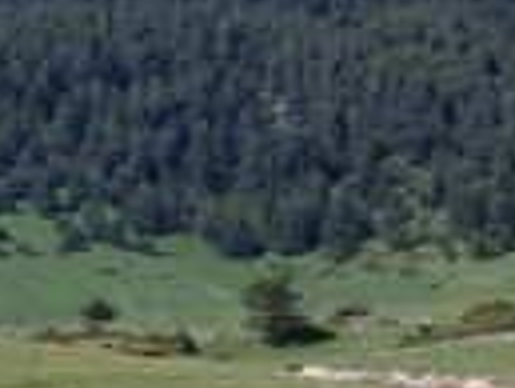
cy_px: 572
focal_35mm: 191
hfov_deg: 8.1
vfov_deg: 7.7
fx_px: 2844
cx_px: 1773
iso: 25
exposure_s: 1/1220
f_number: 1.8
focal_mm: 5.23
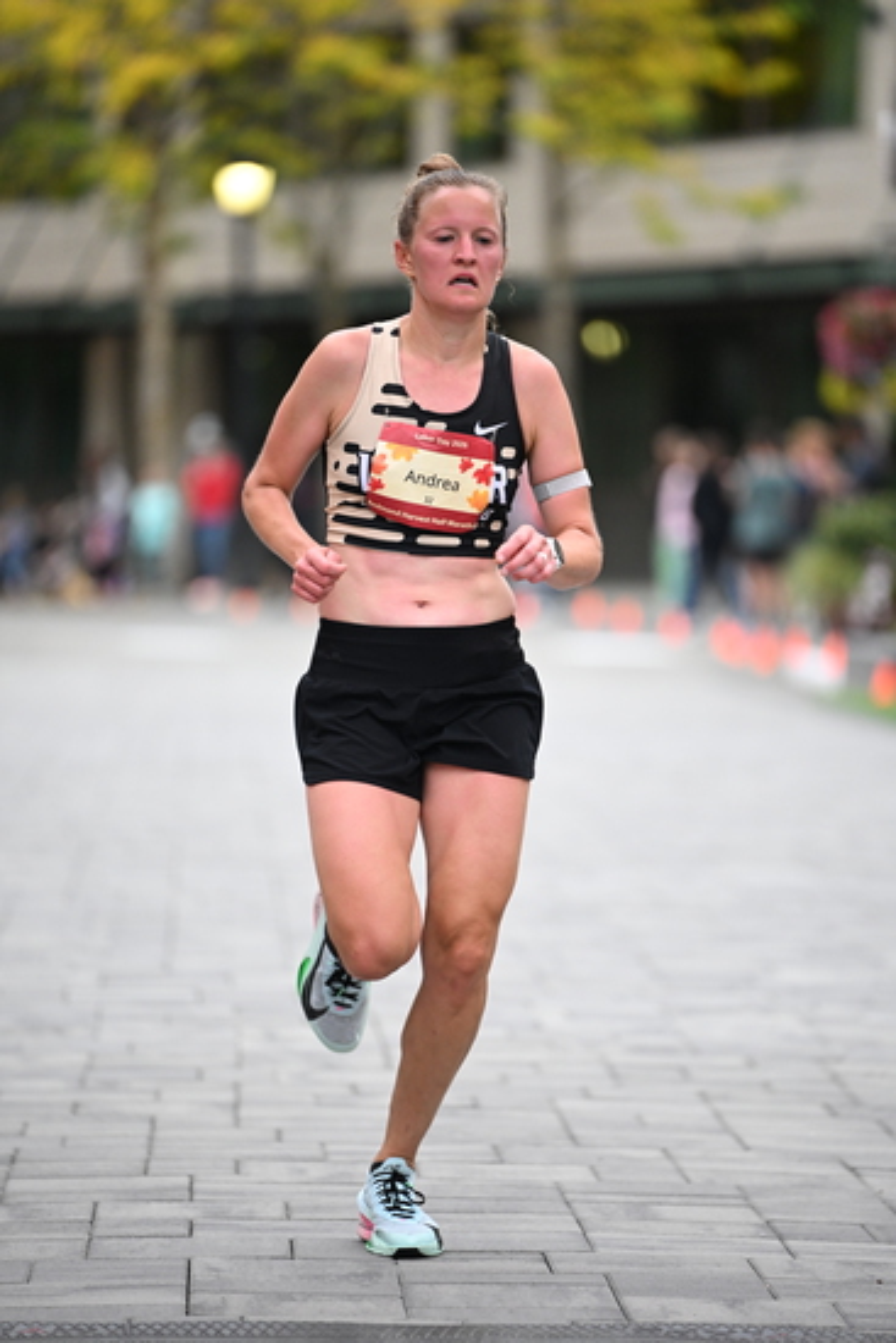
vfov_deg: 10.3
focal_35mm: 200
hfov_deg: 6.9
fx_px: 7461
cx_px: 448
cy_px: 672
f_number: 2.8
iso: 1600
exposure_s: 1/1250
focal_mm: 200
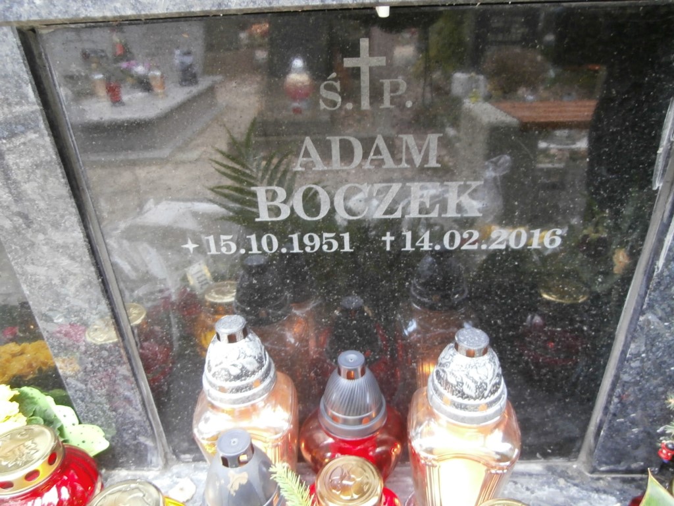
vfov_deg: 56.8
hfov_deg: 71.6
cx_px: 337
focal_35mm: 24
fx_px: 467
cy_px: 253
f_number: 3
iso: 200
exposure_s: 1/4
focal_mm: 4.2
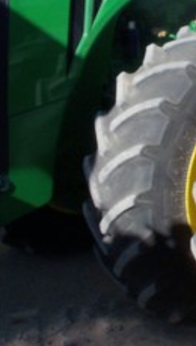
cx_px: 256
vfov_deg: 23.1
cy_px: 47
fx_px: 829
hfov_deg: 13.0
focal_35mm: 90
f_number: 5.5
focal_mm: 6.3
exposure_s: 1/320
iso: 80
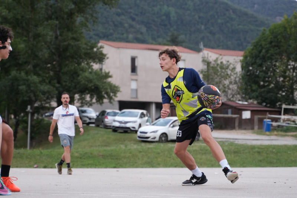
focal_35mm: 108
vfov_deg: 12.7
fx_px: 891
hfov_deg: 18.9
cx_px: 148
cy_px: 99
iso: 1600
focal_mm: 72
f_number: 2.8
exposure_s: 1/640
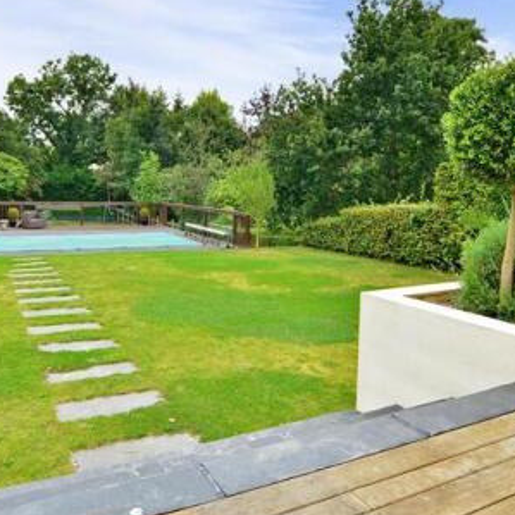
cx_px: 210
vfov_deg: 56.6
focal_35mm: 28
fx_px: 471
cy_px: 192
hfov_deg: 56.9
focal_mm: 10
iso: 125
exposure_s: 1/25
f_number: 9
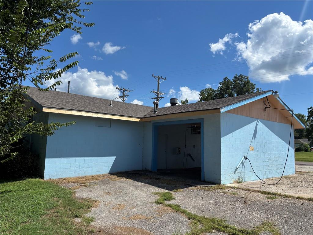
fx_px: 235
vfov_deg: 53.1
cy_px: 118
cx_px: 156
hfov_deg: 67.3
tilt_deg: +6.5
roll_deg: -0.8
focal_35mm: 26
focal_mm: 5.96
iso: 50
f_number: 1.6
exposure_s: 1/3937
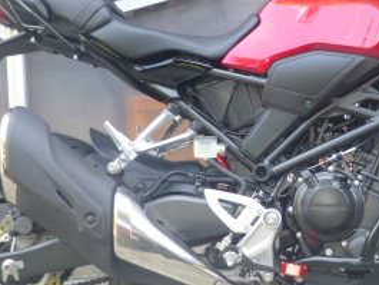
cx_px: 296
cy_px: 92
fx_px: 898
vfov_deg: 18.0
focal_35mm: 82
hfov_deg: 23.5
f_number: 3.7
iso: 200
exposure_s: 1/60
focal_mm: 6.1
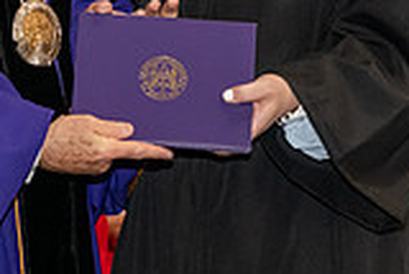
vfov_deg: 5.4
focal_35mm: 254
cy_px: -78
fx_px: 2888
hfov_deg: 8.1
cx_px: 18
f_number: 5
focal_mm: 70
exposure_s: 1/200
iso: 2500
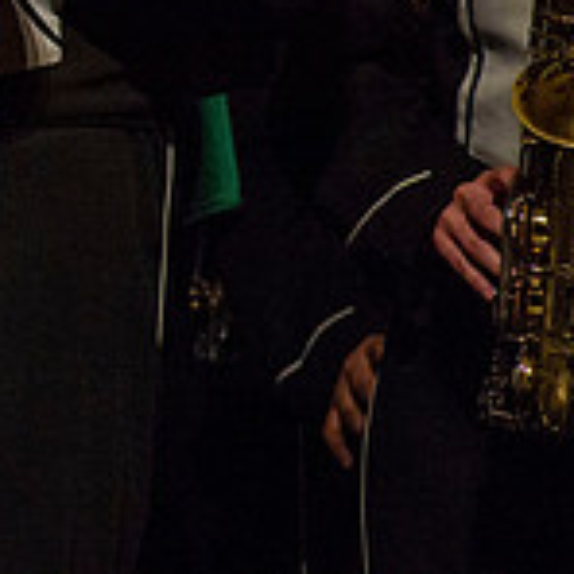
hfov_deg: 0.9
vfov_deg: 0.9
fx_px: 37483
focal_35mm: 1998
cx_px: -504
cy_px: -171
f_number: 5.6
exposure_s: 1/500
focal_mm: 600
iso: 3200
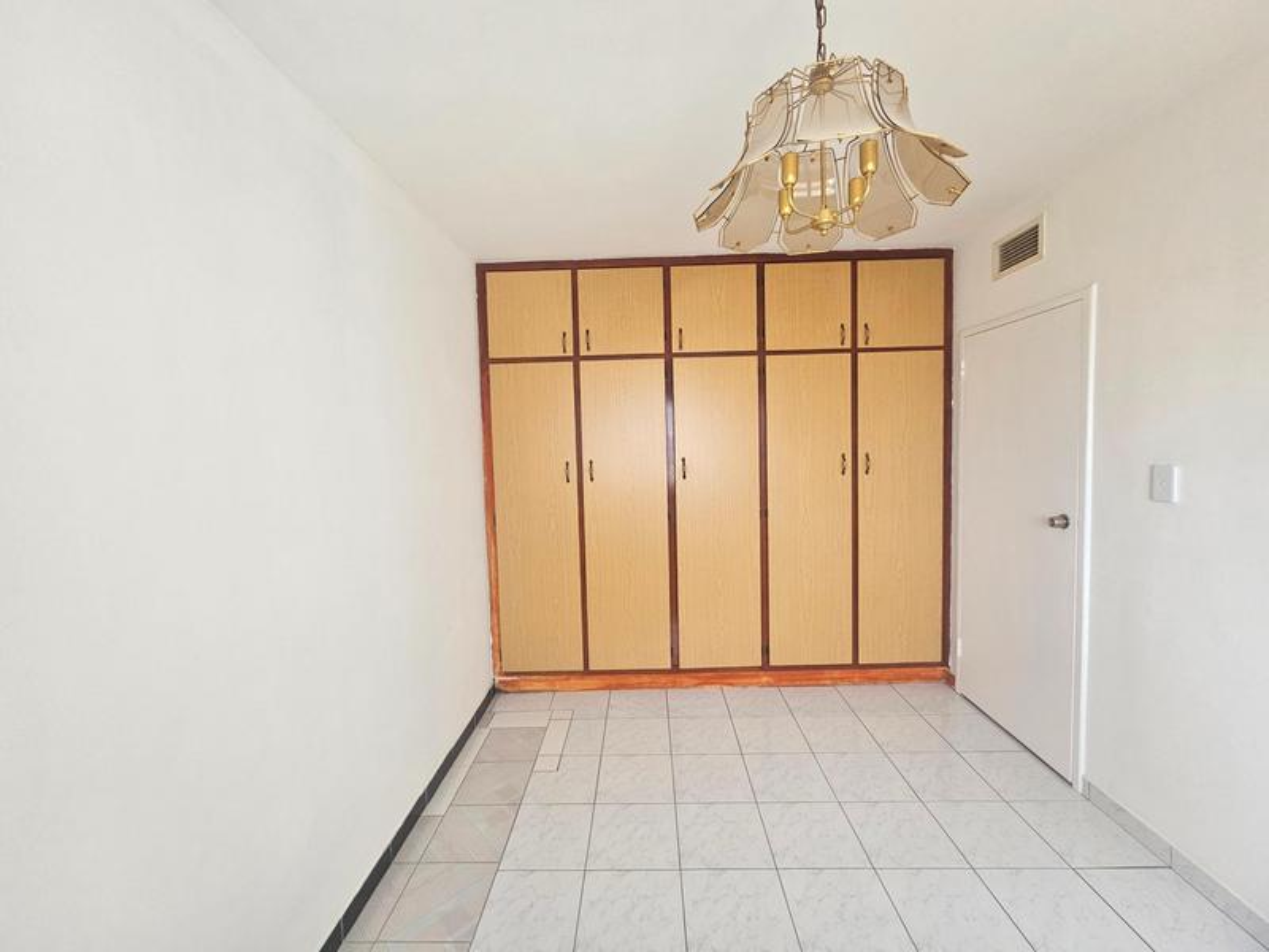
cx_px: 634
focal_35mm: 13
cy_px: 476
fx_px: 477
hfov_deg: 106.2
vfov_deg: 89.9
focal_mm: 2.2
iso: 250
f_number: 2.2
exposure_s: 1/359
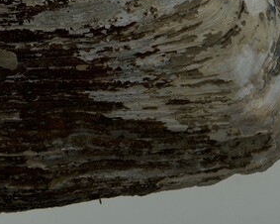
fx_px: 1979
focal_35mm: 239
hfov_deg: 7.8
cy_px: -78
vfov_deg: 6.4
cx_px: -224
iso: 100
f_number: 10
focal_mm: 60
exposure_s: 1/160
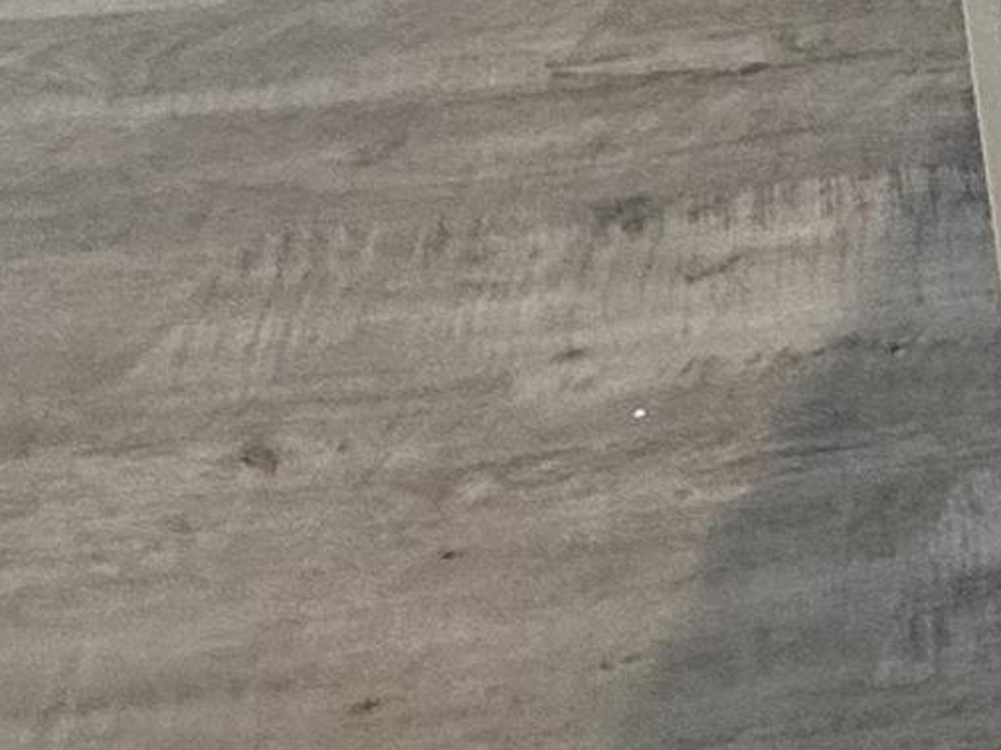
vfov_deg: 14.0
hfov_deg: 14.9
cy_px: -843
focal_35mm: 85
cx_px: 2368
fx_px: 2457
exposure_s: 1/60
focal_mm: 2.22
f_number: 2.2
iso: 200
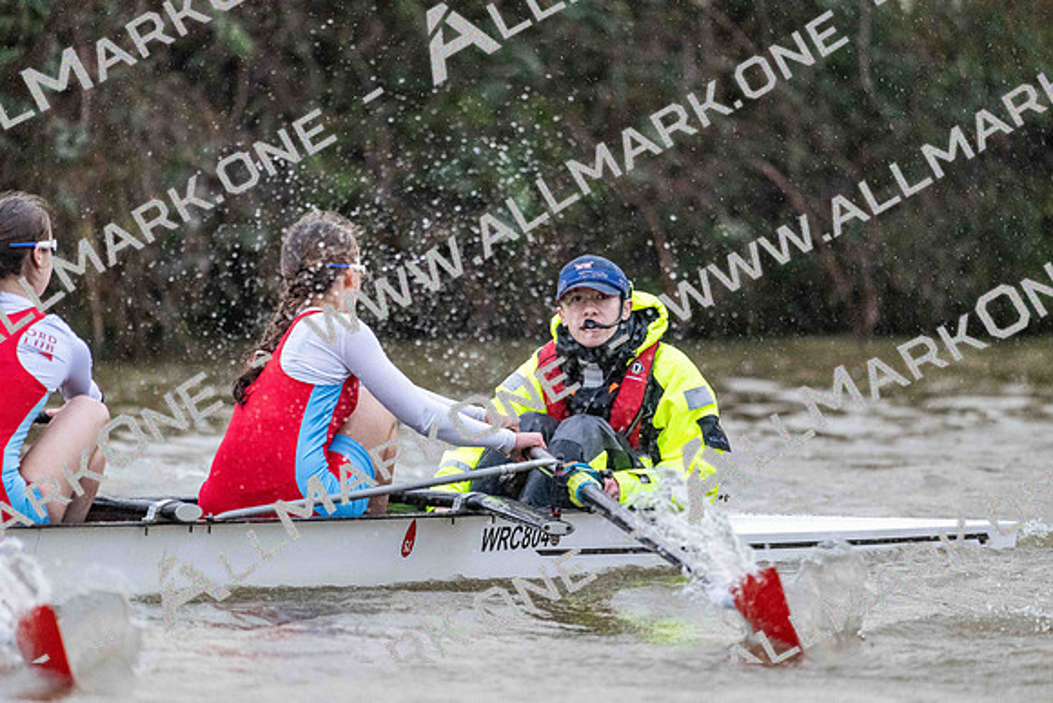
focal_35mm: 400
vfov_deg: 3.4
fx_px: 11702
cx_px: 526
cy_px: 352
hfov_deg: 5.2
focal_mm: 400
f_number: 4.5
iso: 12800
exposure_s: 1/1600
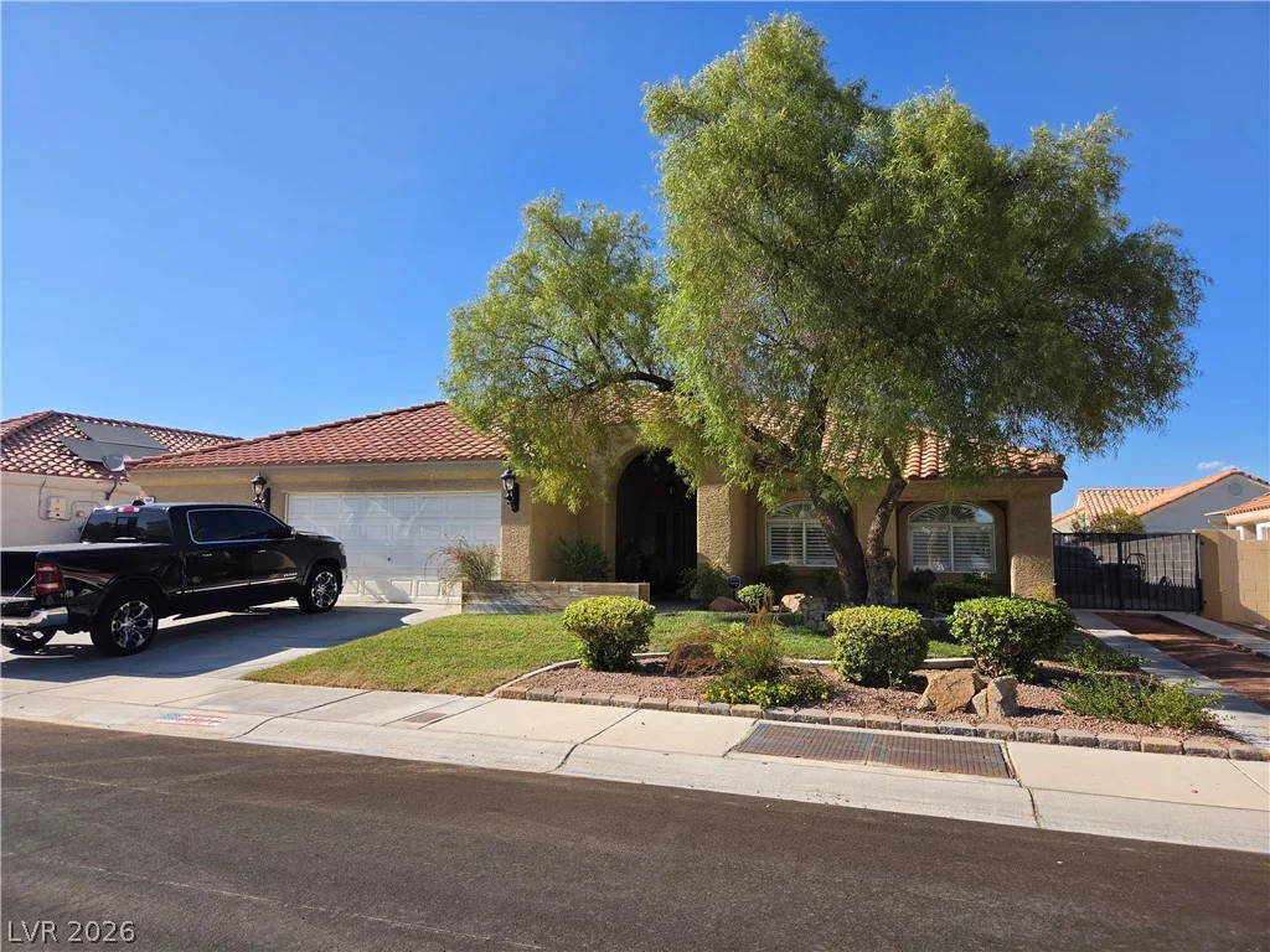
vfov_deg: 58.9
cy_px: 476
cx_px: 635
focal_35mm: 23
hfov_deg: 73.9
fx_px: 844
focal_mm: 5.4
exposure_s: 1/3372
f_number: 1.8
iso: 80
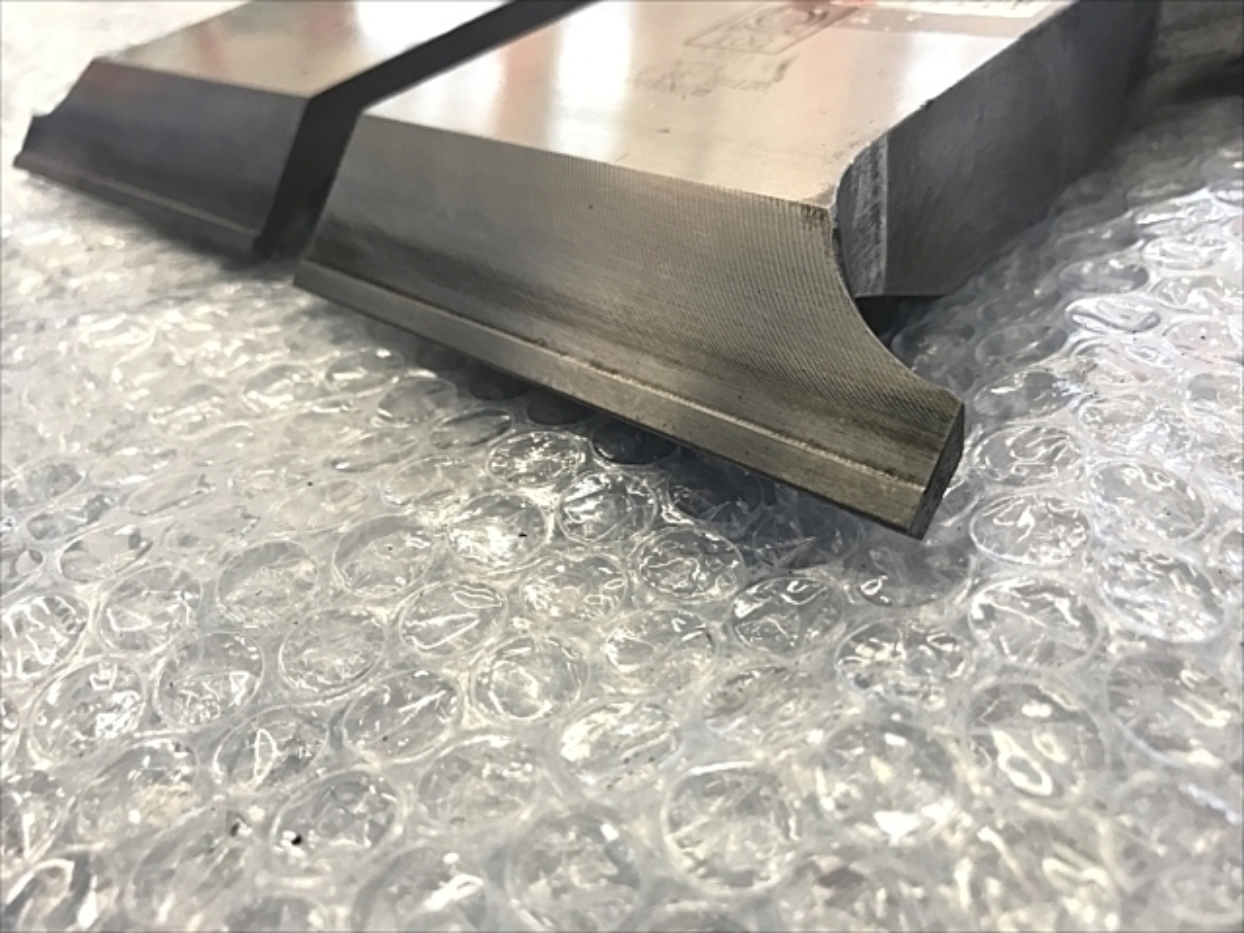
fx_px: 1006
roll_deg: +10.1
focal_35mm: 28
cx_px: 622
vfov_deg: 49.7
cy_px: 466
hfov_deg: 63.4
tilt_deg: -36.7
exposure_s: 1/30
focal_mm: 3.99
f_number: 1.8
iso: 25
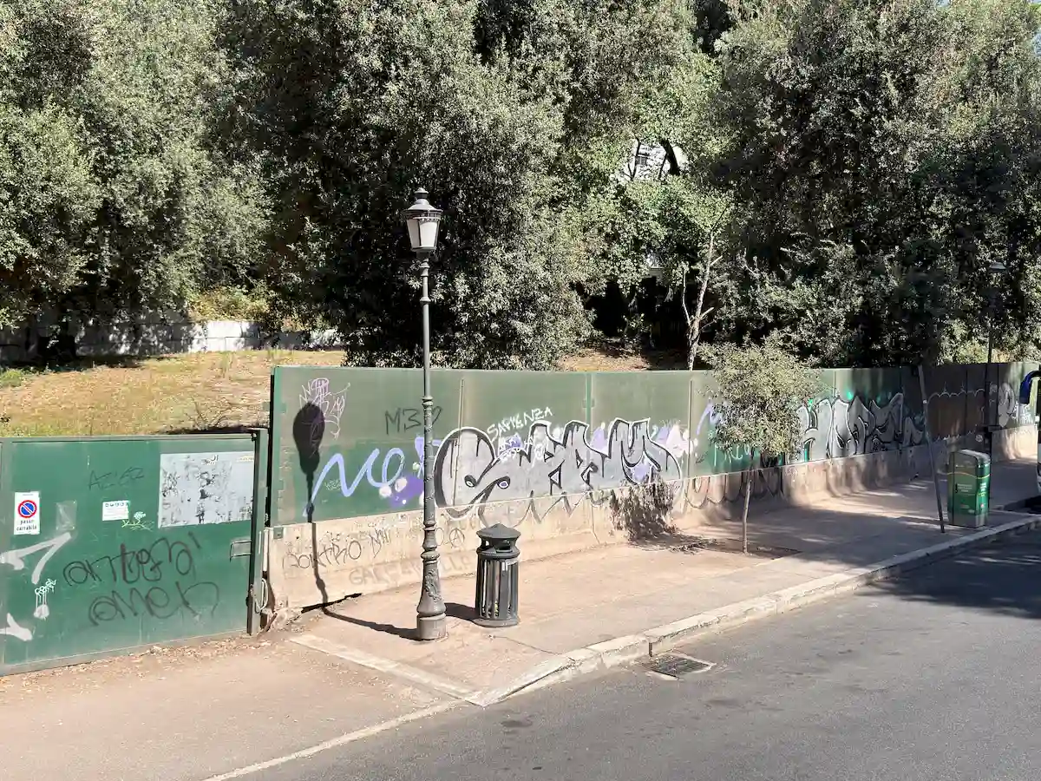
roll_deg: -1.9
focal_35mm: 35
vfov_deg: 40.7
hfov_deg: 52.6
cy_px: 390
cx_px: 520
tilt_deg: +1.3
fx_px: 1053
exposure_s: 1/2347
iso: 64
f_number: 1.78
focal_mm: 6.76
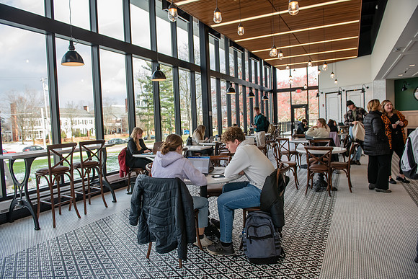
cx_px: 209
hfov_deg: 73.7
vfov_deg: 53.2
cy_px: 140
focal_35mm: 24
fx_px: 279
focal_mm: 24
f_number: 3.5
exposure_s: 1/400
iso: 500
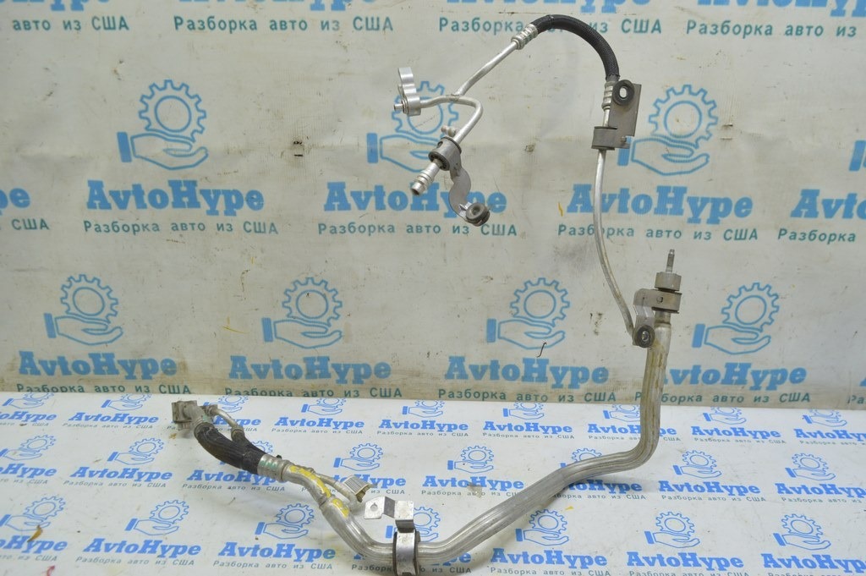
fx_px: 649
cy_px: 288
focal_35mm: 27
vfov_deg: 47.9
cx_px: 433
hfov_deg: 67.4
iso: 400
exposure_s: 1/20
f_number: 5.6
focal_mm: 18
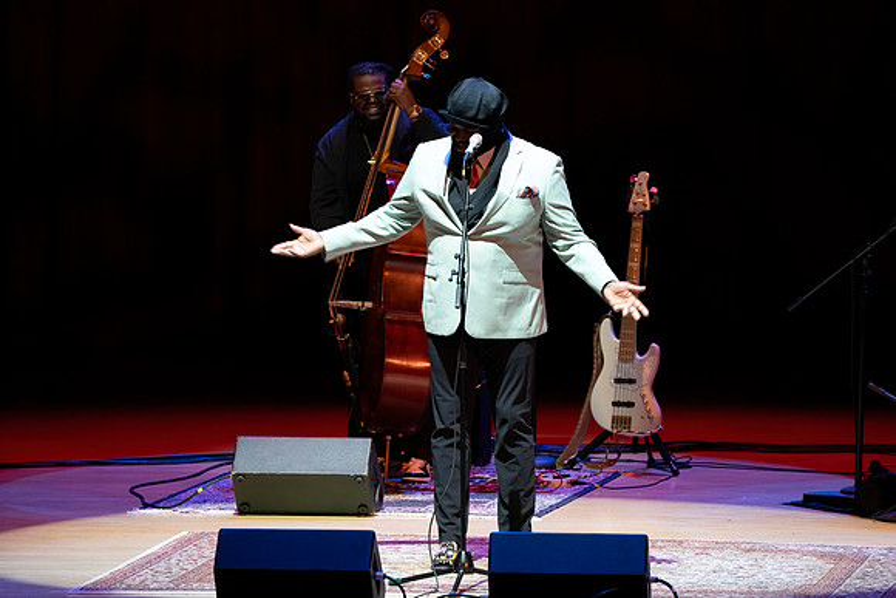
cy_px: 299
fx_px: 8215
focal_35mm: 330
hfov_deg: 6.2
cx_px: 448
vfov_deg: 4.2
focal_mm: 330
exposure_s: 1/250
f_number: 7.1
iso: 6400
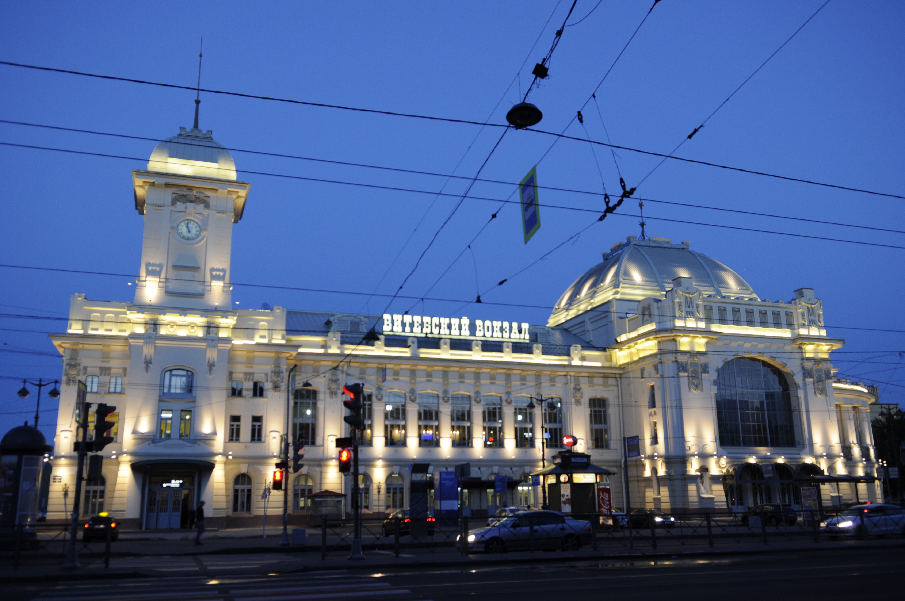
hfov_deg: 57.3
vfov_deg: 39.9
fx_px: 829
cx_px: 452
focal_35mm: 33
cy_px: 300
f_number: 4
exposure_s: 1/20
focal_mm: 22
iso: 250
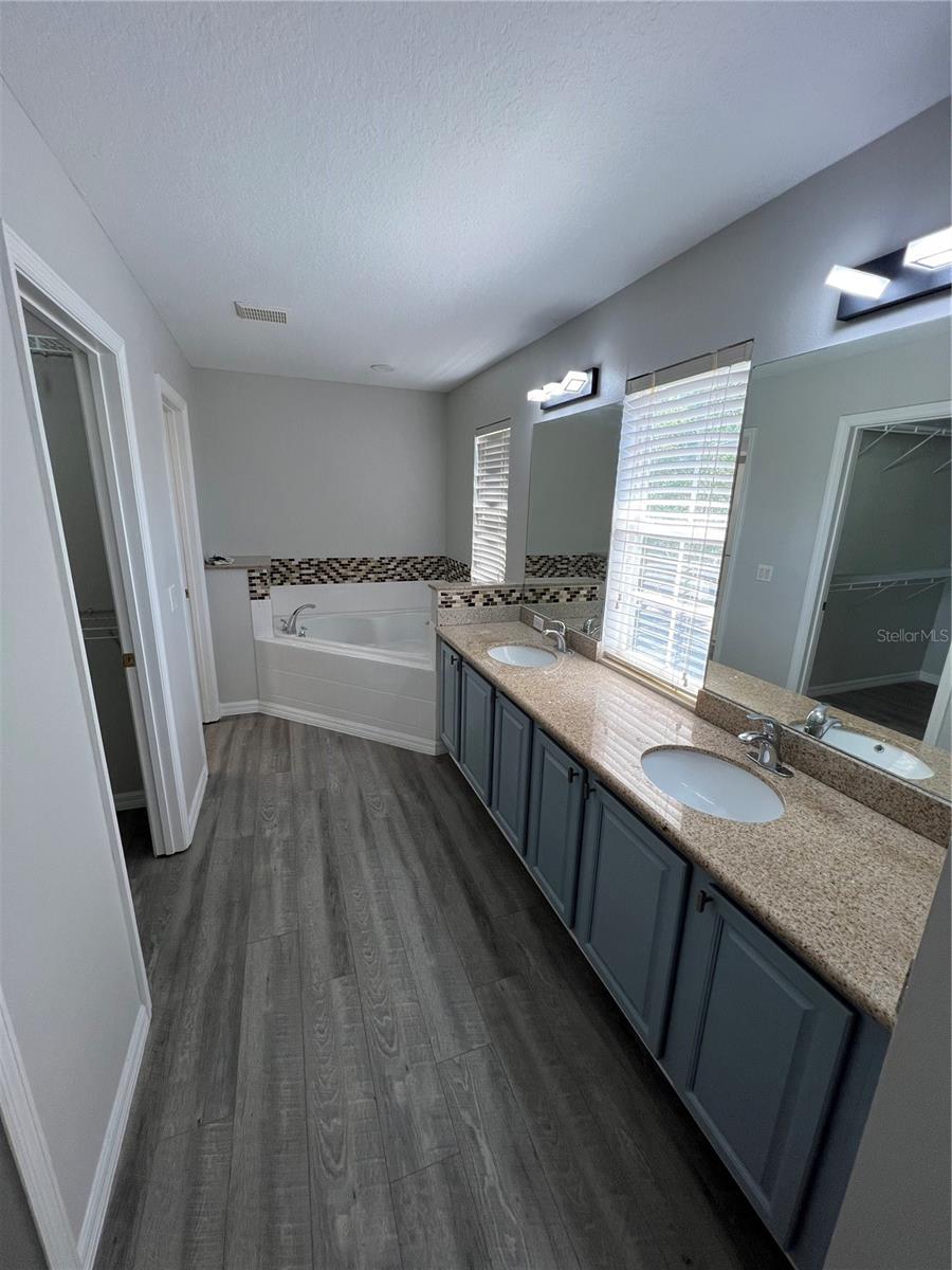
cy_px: 635
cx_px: 476
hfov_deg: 89.9
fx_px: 477
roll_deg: -1.3
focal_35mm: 13
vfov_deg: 106.2
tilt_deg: -14.1
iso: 80
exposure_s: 1/120
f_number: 1.8
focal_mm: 1.57
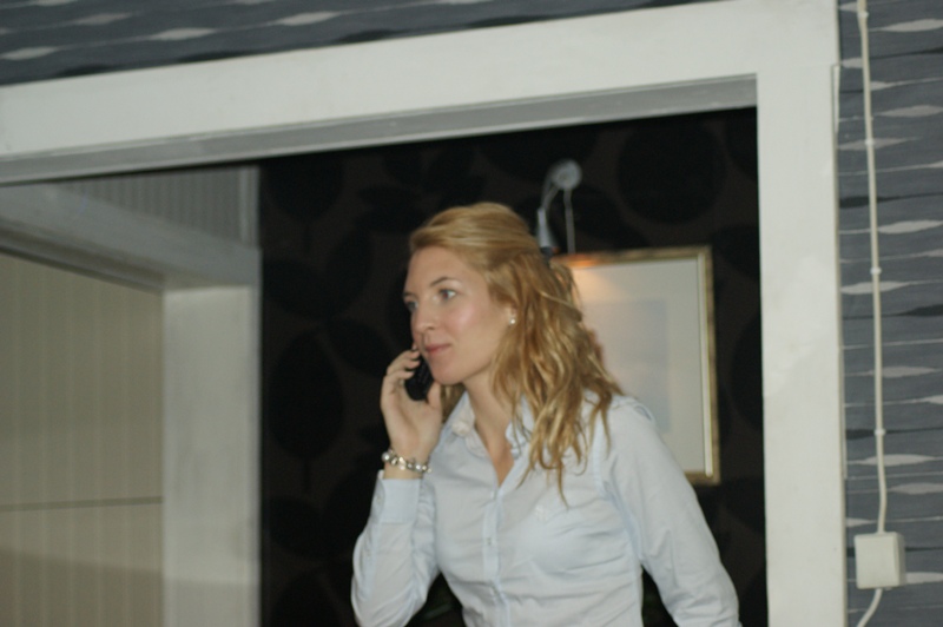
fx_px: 2748
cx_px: 472
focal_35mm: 105
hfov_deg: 19.5
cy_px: 314
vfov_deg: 13.0
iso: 400
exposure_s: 1/125
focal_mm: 70
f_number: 4
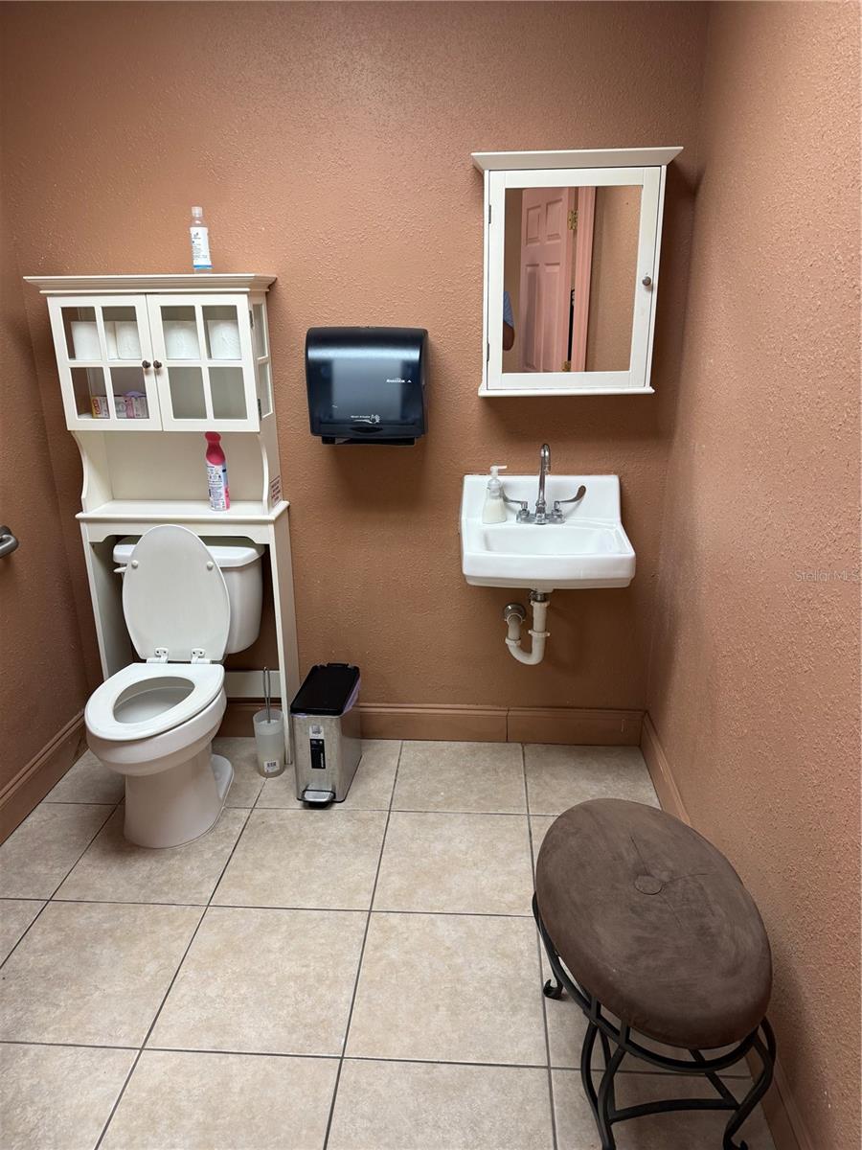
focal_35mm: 24
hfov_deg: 56.8
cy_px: 575
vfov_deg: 71.6
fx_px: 797
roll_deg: +0.7
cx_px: 431
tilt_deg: -19.7
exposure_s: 1/120
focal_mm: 6.76
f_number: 1.78
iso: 160
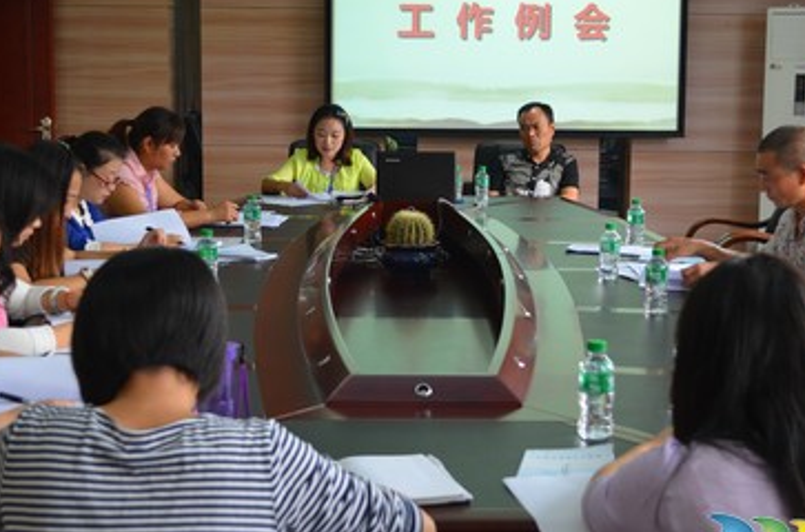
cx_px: 435
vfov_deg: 21.8
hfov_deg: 32.4
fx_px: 1383
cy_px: 245
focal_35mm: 62
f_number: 4.5
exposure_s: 1/60
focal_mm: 30
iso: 800
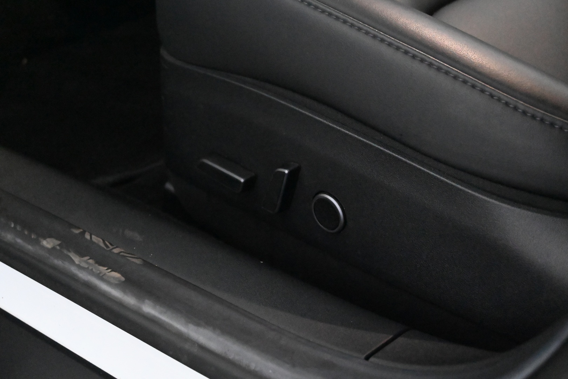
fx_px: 994
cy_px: 190
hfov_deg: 31.9
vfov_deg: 21.6
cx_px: 284
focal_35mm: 63
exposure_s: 1/60
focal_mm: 42
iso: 16000
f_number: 5.6
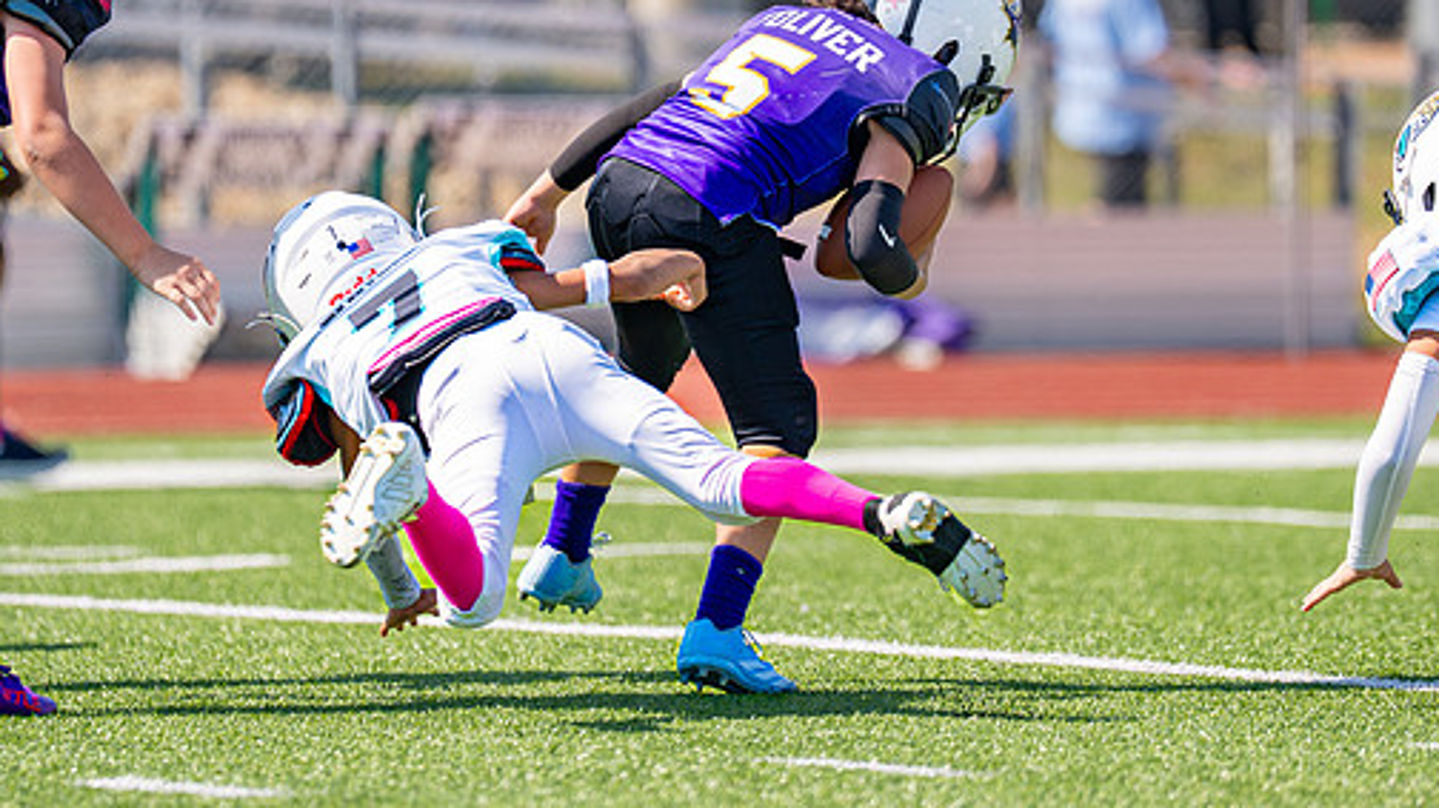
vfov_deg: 3.4
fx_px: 13731
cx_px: 833
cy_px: 186
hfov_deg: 6.0
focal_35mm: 360
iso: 100
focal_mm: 200
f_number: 2.8
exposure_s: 1/1600
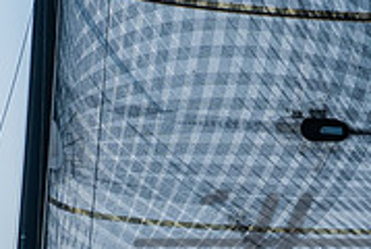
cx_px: 171
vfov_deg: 1.6
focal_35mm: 869
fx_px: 8970
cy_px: 351
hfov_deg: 2.4
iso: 160
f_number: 6.3
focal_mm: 200
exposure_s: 1/2000
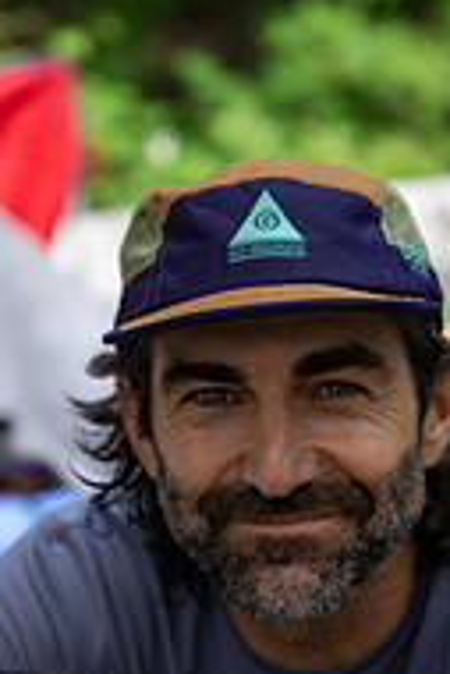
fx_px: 3013
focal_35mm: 161
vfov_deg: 12.6
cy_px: 617
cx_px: 220
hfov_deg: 8.5
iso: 1250
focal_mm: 68
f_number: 3.5
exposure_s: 1/320
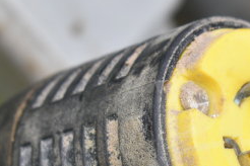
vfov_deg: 6.7
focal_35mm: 204
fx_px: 1418
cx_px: 244
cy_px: 160
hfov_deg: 10.0
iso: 200
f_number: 5.6
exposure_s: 1/100
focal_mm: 55
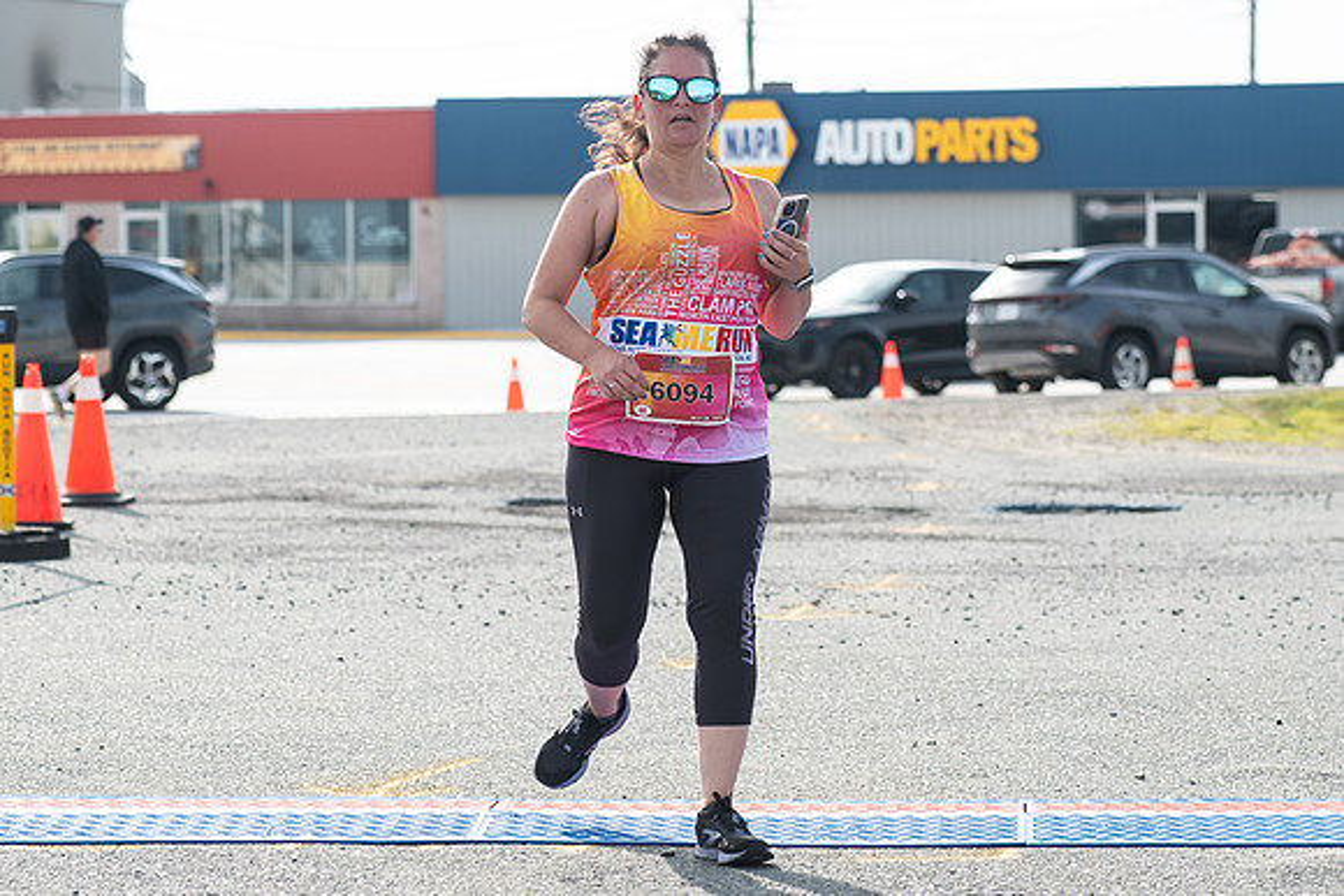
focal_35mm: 140
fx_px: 5216
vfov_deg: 9.8
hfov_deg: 14.7
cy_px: 148
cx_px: 672
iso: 250
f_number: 4.5
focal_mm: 80
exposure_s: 1/1250
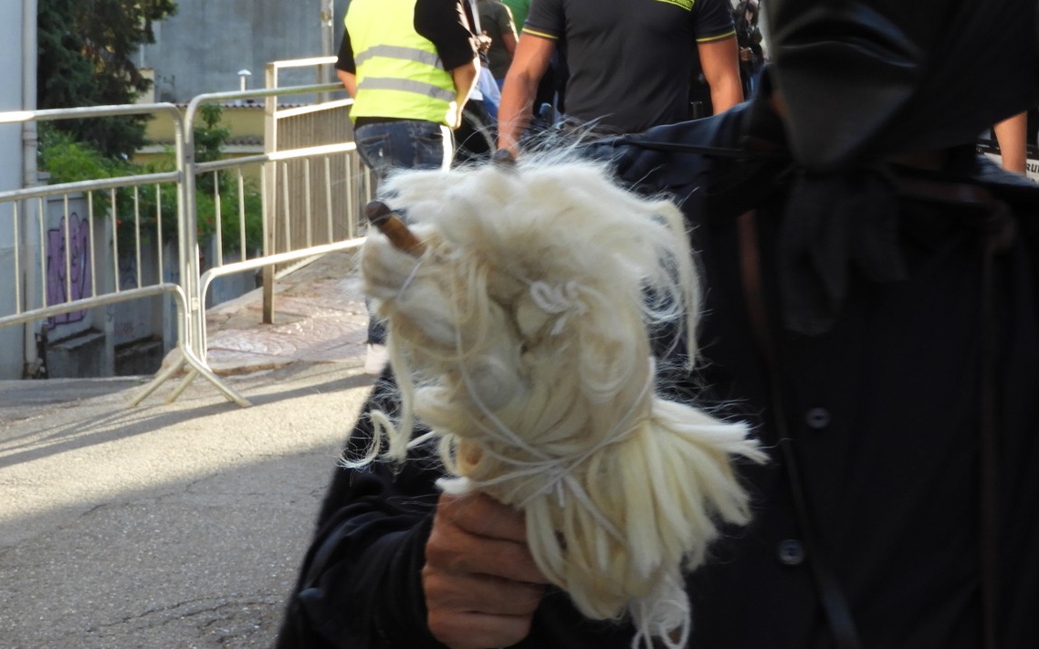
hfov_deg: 19.0
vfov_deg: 12.0
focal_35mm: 109
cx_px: 730
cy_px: 112
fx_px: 3086
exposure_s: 1/80
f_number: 4.2
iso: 100
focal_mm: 11.6
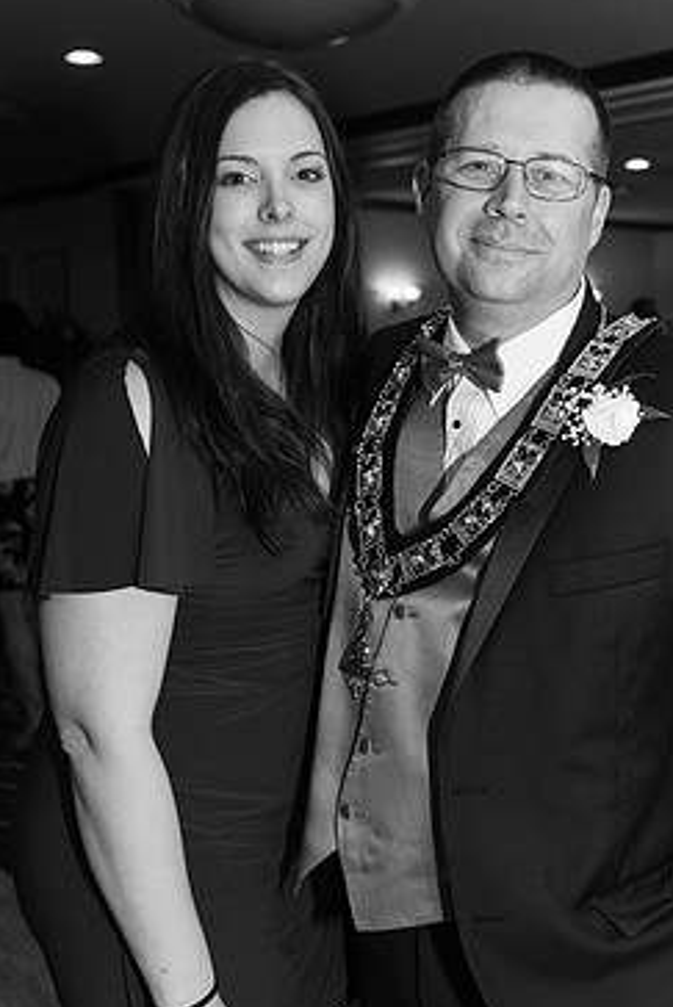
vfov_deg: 46.4
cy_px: 492
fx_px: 1177
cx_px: 410
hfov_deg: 31.8
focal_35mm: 42
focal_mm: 34
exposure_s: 1/200
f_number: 4
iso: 800
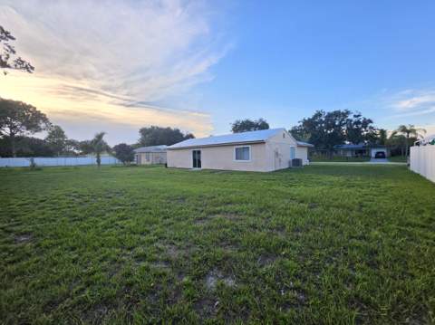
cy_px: 162
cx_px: 218
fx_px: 163
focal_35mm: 13
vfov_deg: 89.8
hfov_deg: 106.2
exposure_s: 1/120
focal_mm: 2.2
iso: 20
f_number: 1.9
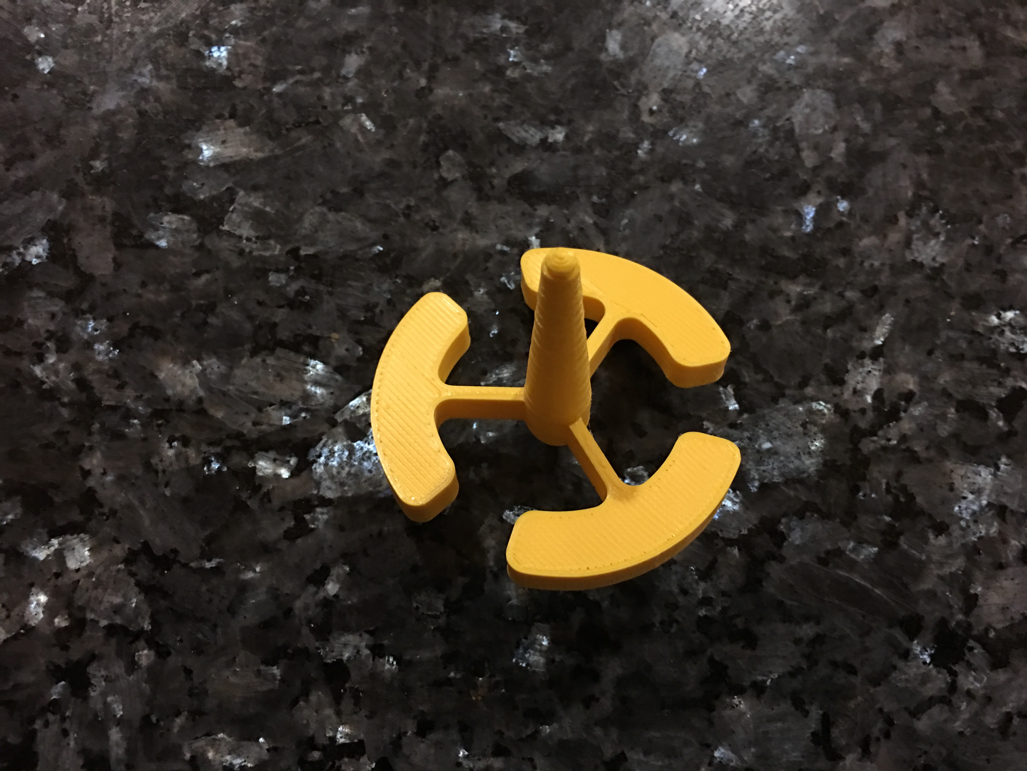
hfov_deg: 61.7
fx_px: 860
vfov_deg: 48.2
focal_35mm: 29
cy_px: 386
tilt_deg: -73.7
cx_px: 514
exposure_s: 1/4
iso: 64
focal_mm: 4.15
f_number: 2.2
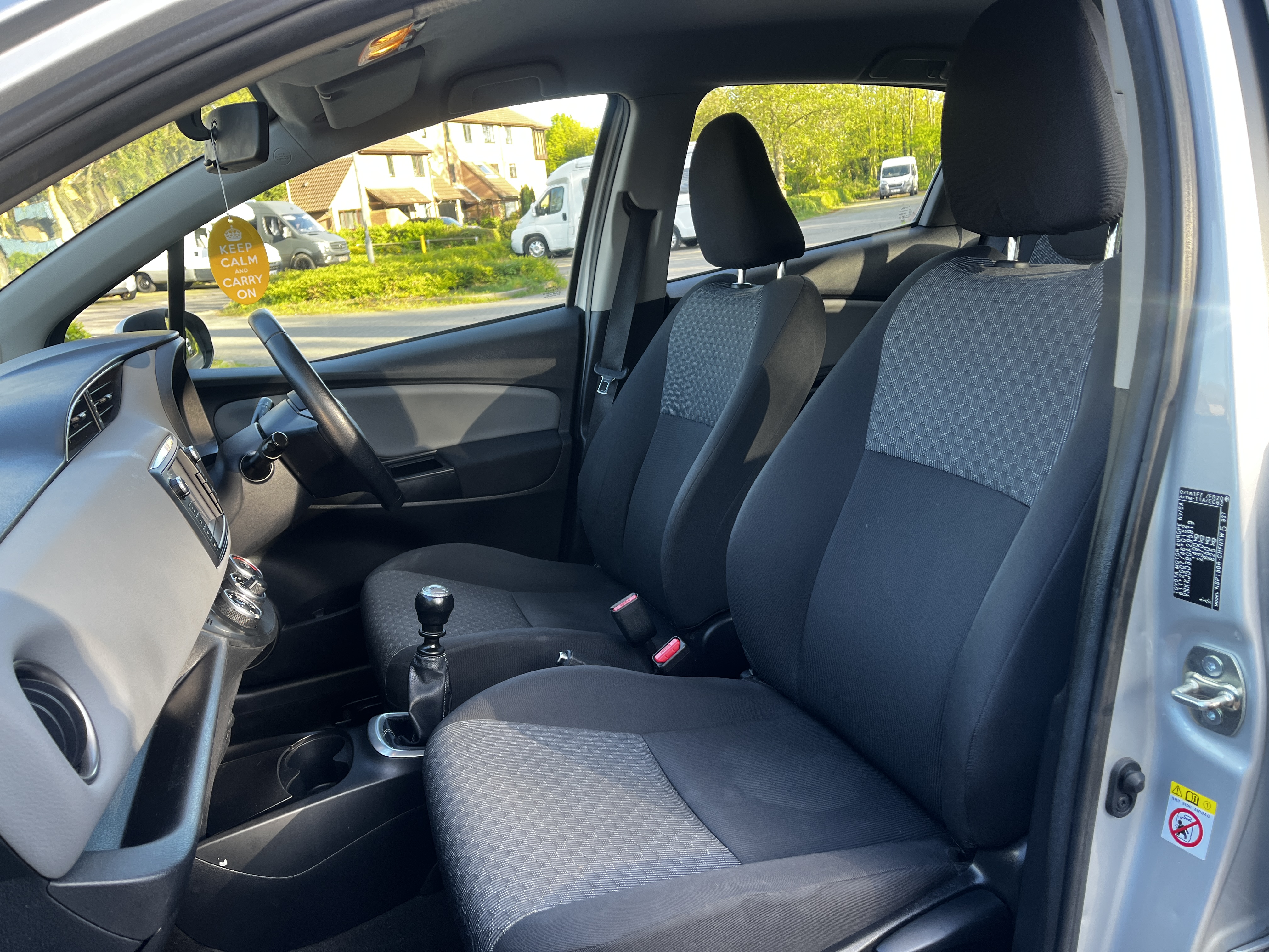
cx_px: 634
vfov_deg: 53.1
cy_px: 476
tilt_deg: -15.4
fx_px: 953
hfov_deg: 67.3
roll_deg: +6.5
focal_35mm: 26
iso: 64
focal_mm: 5.1
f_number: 1.6
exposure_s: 1/122
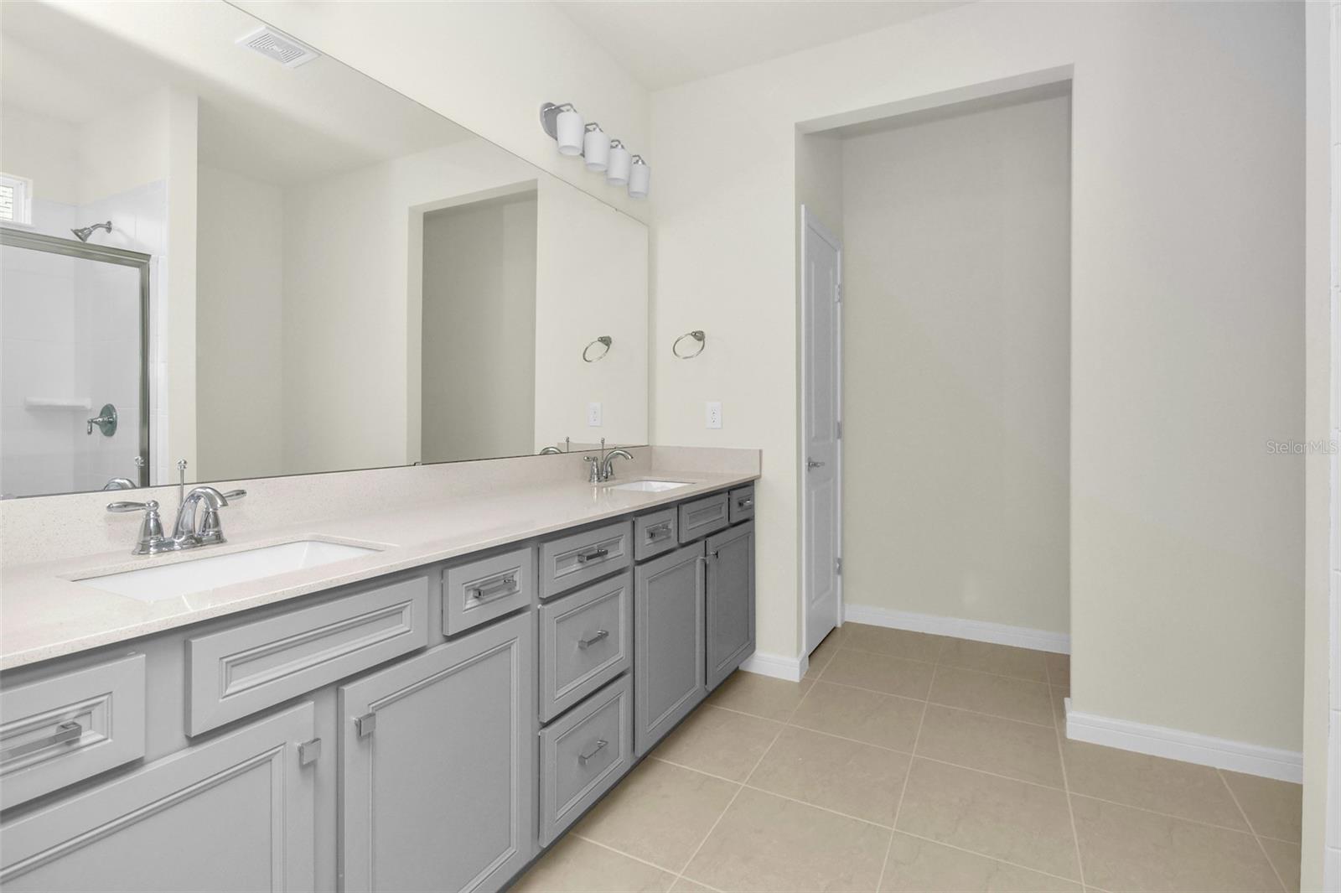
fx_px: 558
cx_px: 670
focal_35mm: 15
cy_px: 446
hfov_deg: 100.4
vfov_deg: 77.3
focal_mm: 10
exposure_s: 1/60
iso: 500
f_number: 10
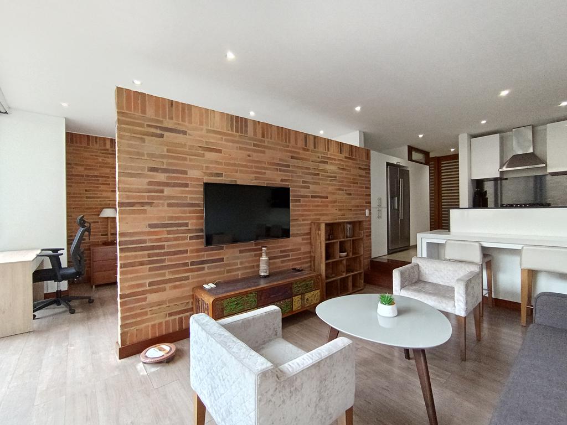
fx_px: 262
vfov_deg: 78.1
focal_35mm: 16
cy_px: 212
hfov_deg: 94.5
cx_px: 284
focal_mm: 1.65
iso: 236
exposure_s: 1/60
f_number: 2.2
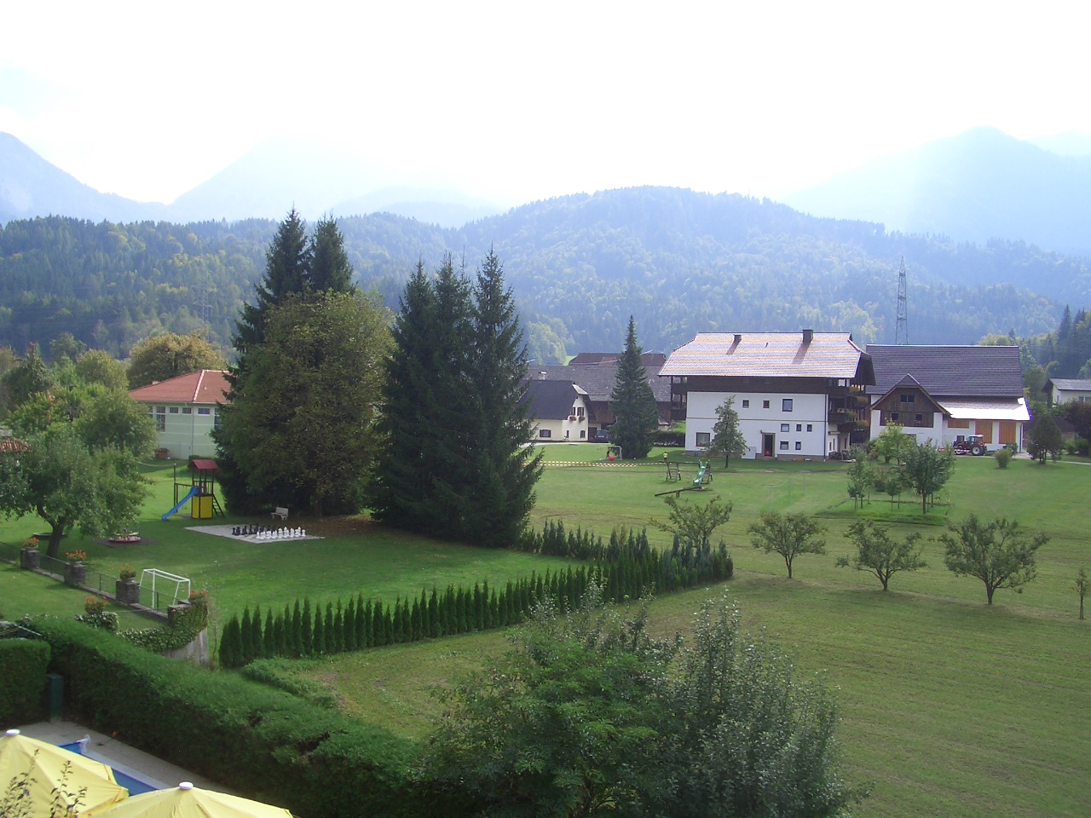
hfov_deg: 52.6
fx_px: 1103
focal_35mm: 35
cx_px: 546
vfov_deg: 40.7
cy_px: 409
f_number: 4.3
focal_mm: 5.8
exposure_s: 1/320
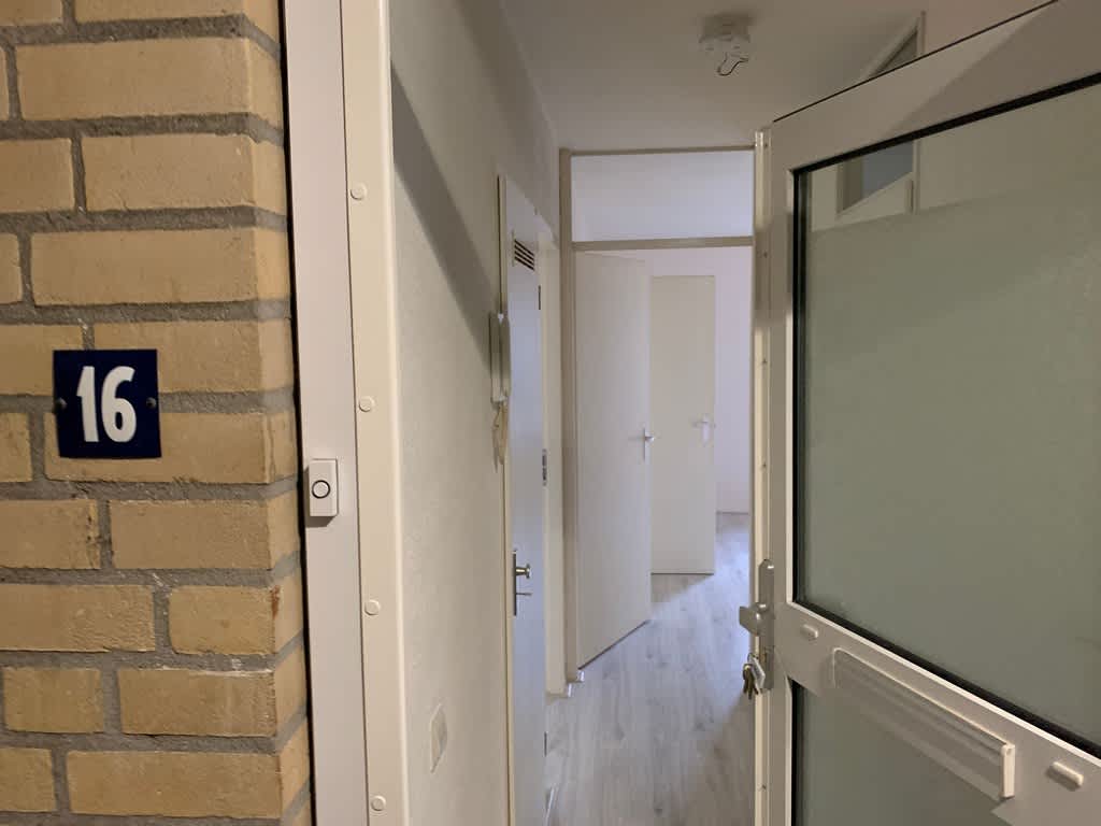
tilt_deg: -5.4
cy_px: 413
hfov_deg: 67.3
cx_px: 550
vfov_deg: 53.1
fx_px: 827
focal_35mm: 26
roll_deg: +0.1
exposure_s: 1/33
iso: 400
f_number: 1.8
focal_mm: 4.2
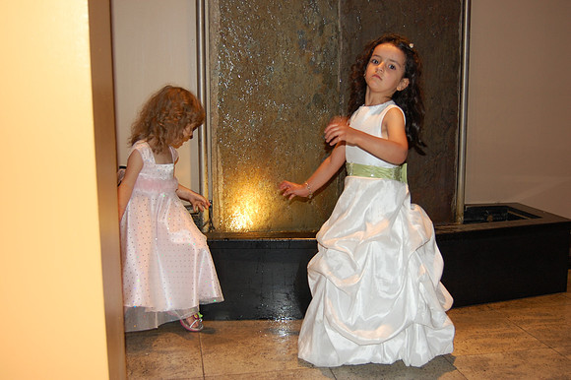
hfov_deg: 49.6
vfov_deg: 34.2
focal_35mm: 39
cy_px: 190
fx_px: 618
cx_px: 286
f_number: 4
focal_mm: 26
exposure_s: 1/60
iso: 400
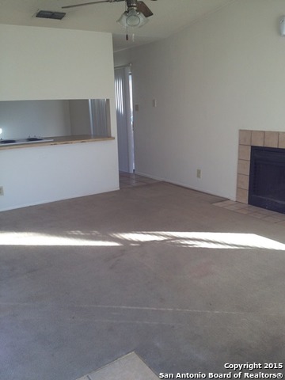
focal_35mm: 35
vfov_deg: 52.6
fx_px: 384
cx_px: 142
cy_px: 190
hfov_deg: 40.7
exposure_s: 1/120
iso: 80
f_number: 2.4
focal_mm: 4.28
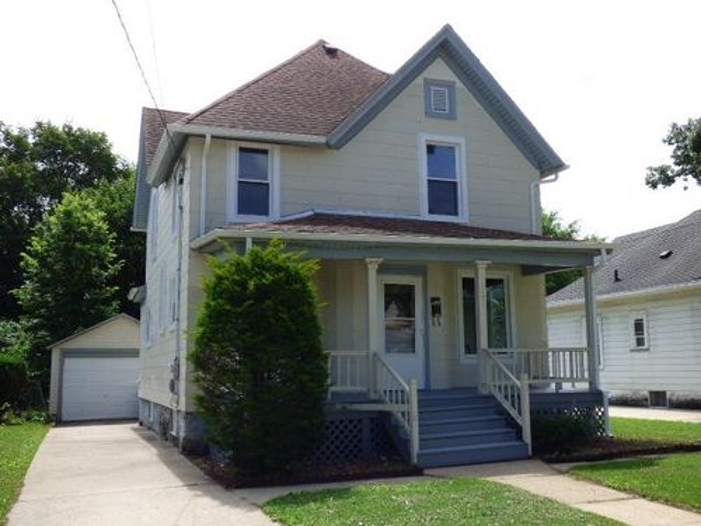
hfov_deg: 51.4
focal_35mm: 36
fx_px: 729
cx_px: 350
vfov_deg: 39.7
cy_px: 263
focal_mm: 6.18
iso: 100
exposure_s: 1/640
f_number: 3.4
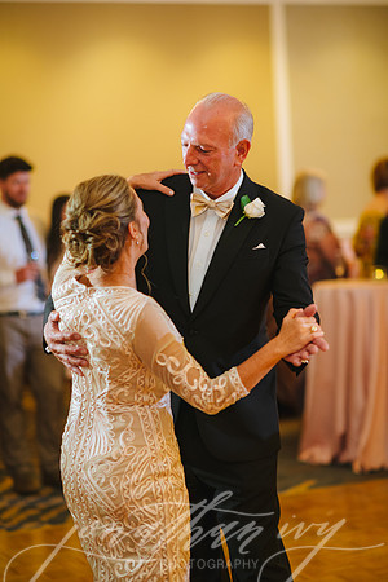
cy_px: 291
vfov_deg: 23.9
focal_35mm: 85
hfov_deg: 16.1
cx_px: 194
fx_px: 1374
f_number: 2
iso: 640
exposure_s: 1/100
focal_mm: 85
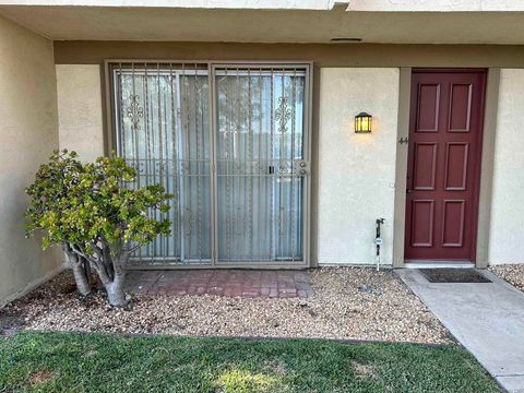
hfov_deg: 69.4
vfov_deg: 54.9
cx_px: 272
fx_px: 378
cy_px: 190
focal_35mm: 25
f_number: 1.78
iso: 80
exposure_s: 1/253
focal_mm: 6.86
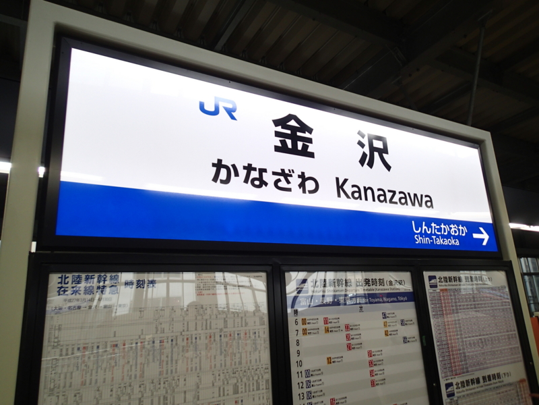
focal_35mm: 25
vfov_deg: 54.9
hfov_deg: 69.4
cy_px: 202
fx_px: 389
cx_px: 270
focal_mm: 4.5
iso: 100
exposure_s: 1/125
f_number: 2
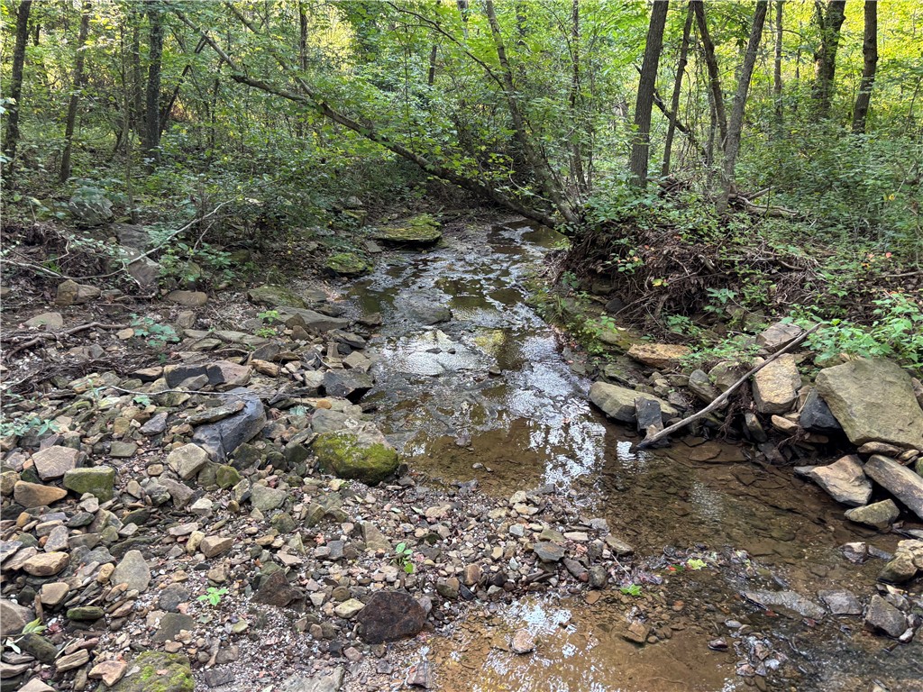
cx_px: 462
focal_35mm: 26
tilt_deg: -20.6
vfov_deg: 53.1
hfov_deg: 67.3
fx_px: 693
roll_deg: -1.6
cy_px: 346
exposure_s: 1/60
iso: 160
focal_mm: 5.96
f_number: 1.6
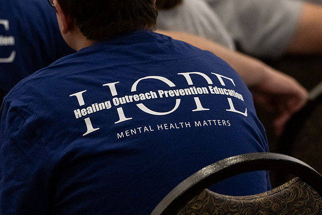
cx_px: 152
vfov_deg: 4.4
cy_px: 118
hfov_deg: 6.6
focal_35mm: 314
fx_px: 2811
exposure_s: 1/200
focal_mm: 180
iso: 5000
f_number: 4
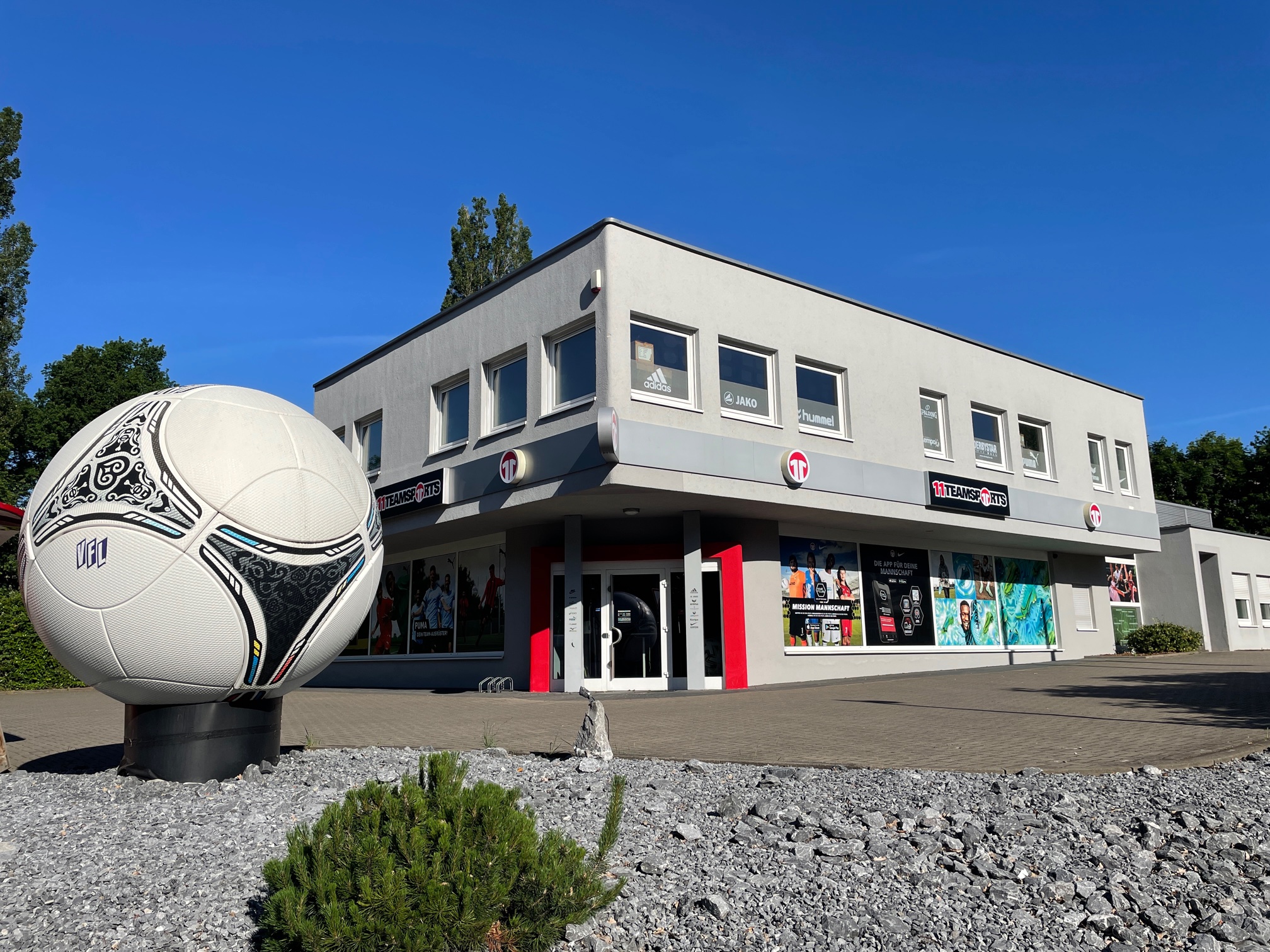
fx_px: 954
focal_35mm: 26
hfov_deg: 67.3
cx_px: 635
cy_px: 476
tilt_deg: +10.8
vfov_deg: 53.1
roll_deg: +0.7
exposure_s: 1/5051
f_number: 1.6
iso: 32
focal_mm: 4.2
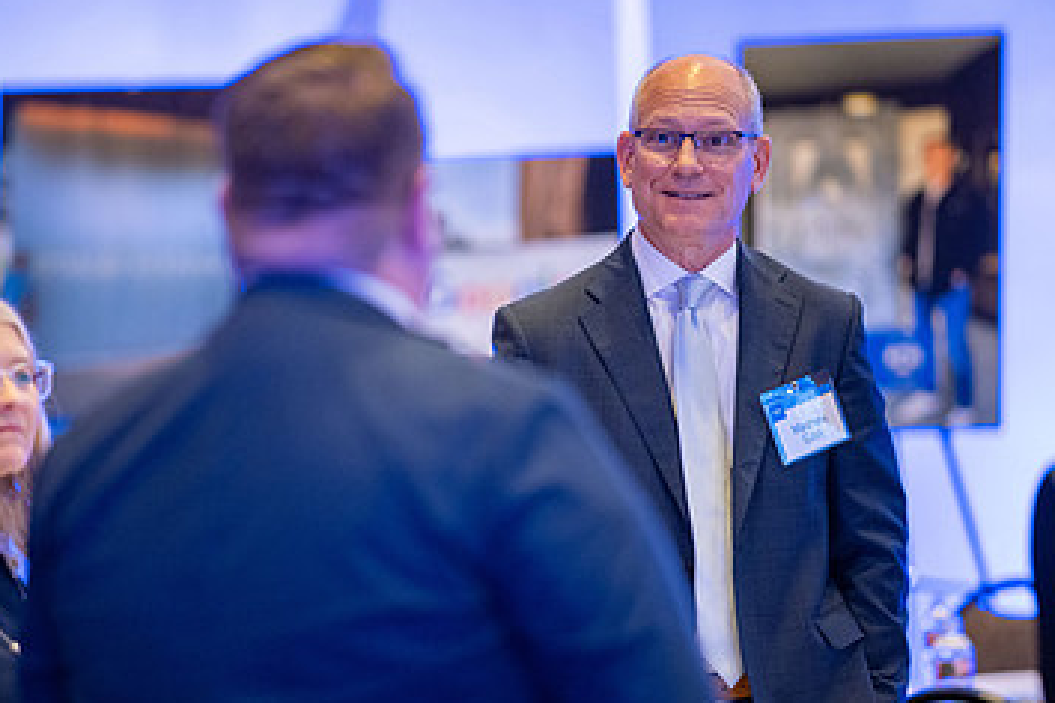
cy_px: 368
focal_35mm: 172
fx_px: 5040
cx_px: 444
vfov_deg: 8.0
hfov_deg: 11.9
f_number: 1.4
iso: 2000
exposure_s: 1/200
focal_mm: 105
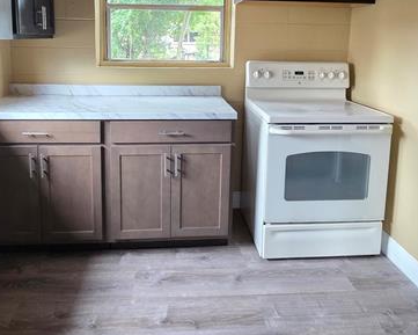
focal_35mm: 27
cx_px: 195
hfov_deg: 64.0
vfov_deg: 51.1
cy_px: 86
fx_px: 334
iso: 400
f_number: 1.9
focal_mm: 2.2
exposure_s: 1/60
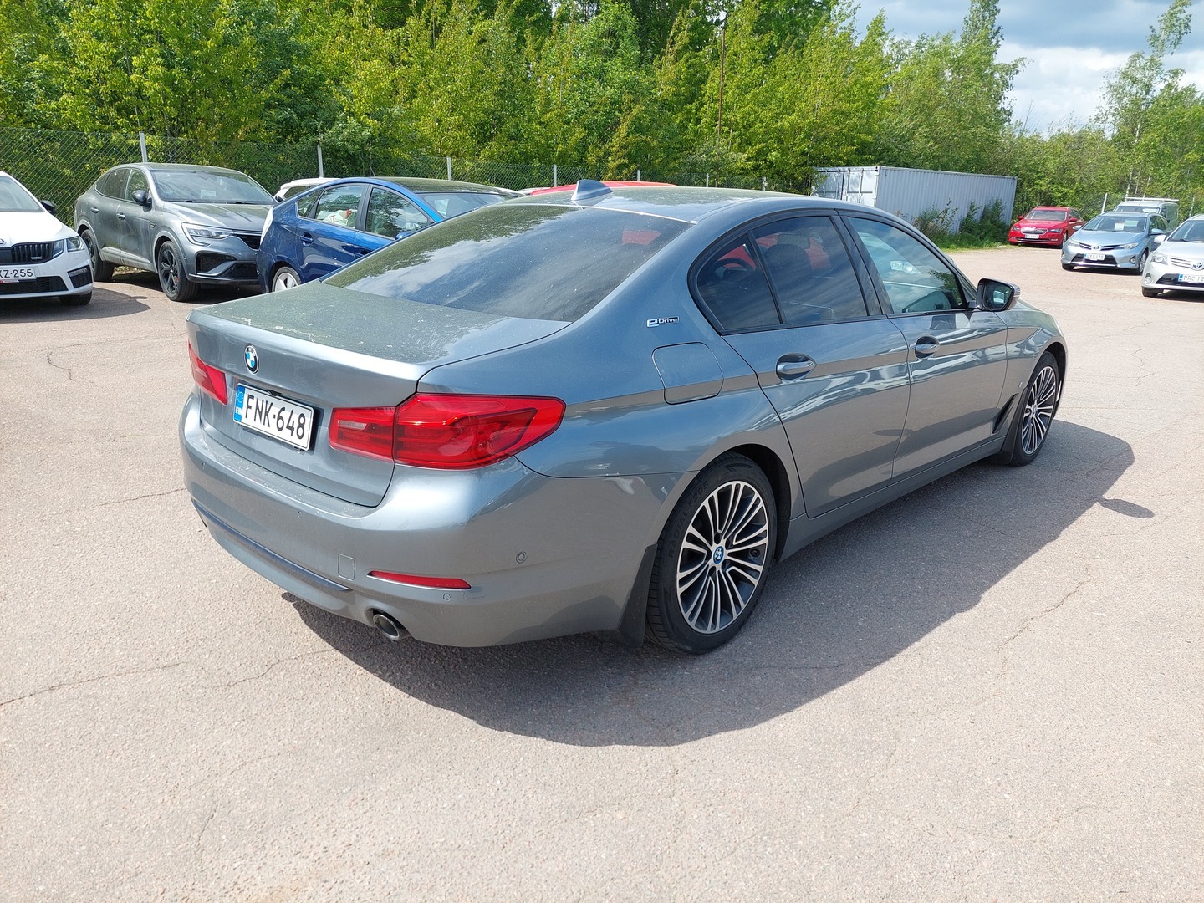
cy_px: 452
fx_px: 870
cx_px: 602
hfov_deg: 69.4
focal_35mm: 25
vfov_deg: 54.9
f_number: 1.8
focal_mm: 5.23
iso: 40
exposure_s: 1/1027
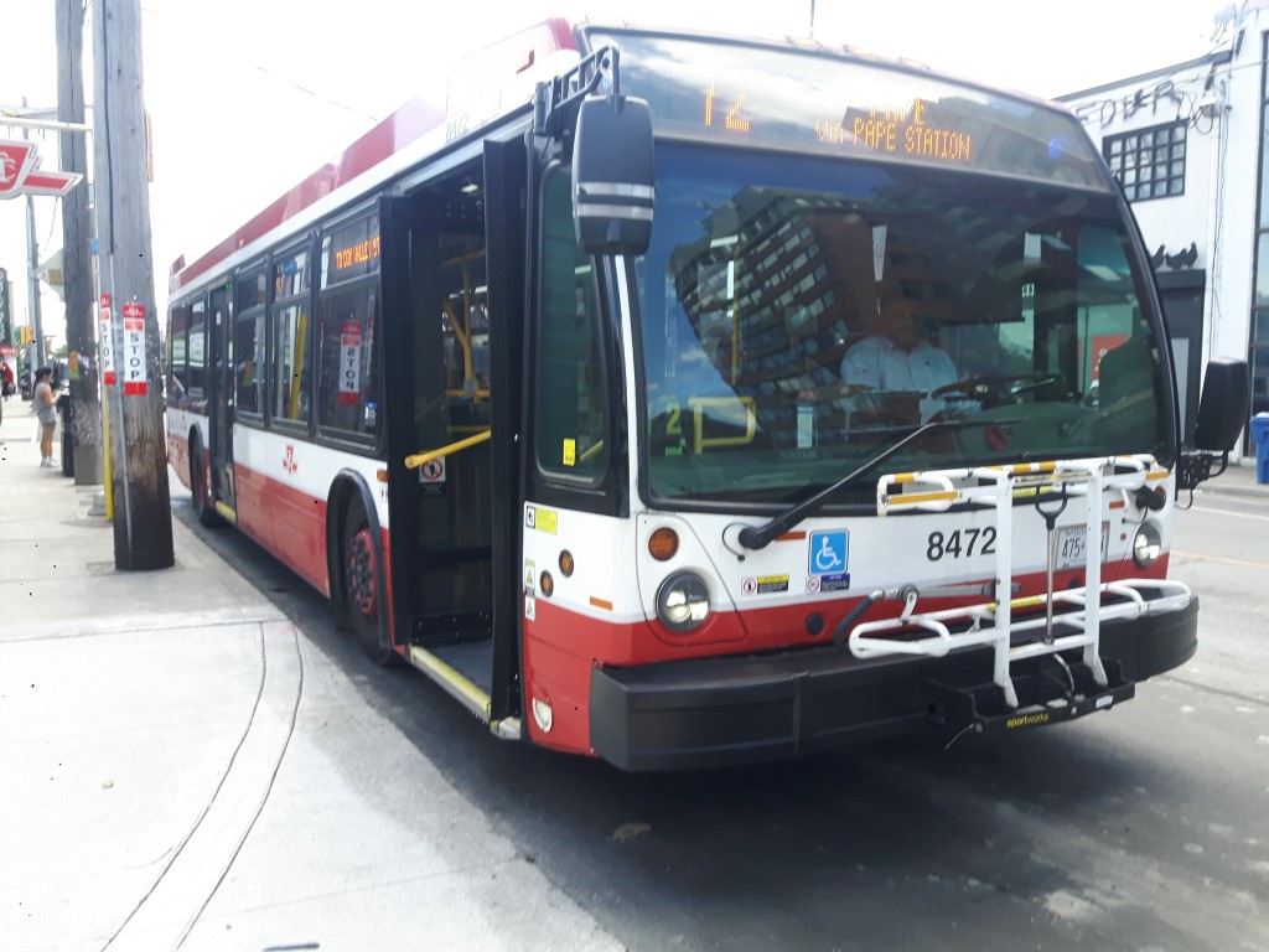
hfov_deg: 58.4
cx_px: 634
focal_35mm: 31
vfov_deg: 45.4
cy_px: 476
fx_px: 1136
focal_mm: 3.7
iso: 40
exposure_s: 1/205
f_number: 1.9
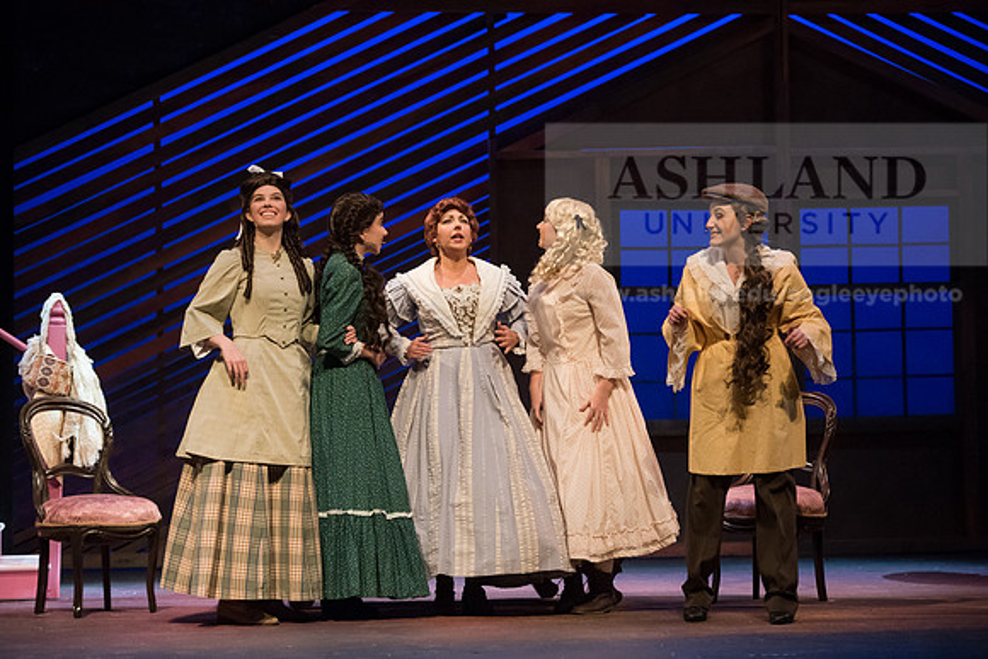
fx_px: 2882
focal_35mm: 105
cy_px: 330
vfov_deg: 13.0
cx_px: 494
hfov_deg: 19.5
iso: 4000
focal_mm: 105
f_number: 3.2
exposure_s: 1/320
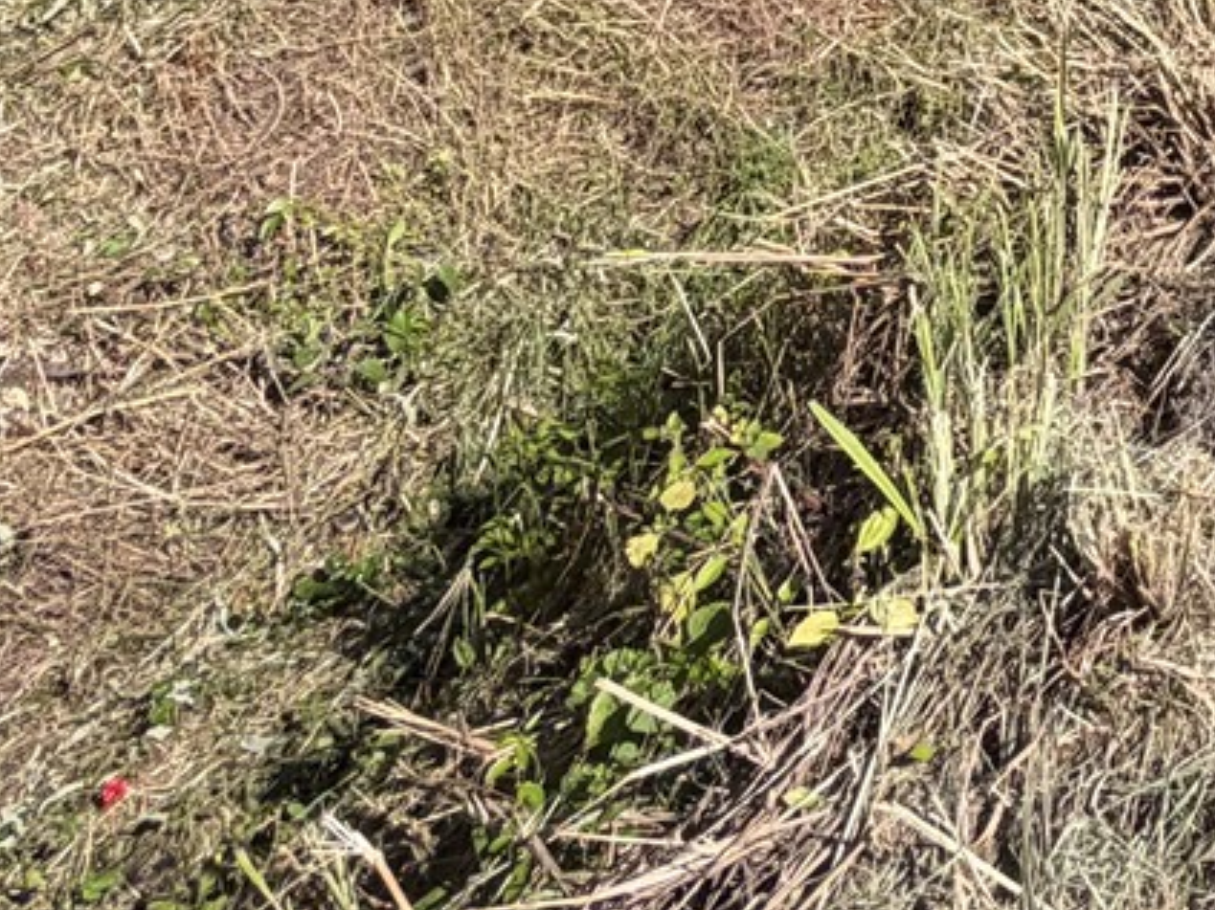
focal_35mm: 53
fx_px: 1860
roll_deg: -0.8
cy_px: -766
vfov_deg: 19.6
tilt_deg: -9.9
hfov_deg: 27.5
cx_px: 1726
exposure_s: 1/770
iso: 32
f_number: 2.2
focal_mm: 2.22
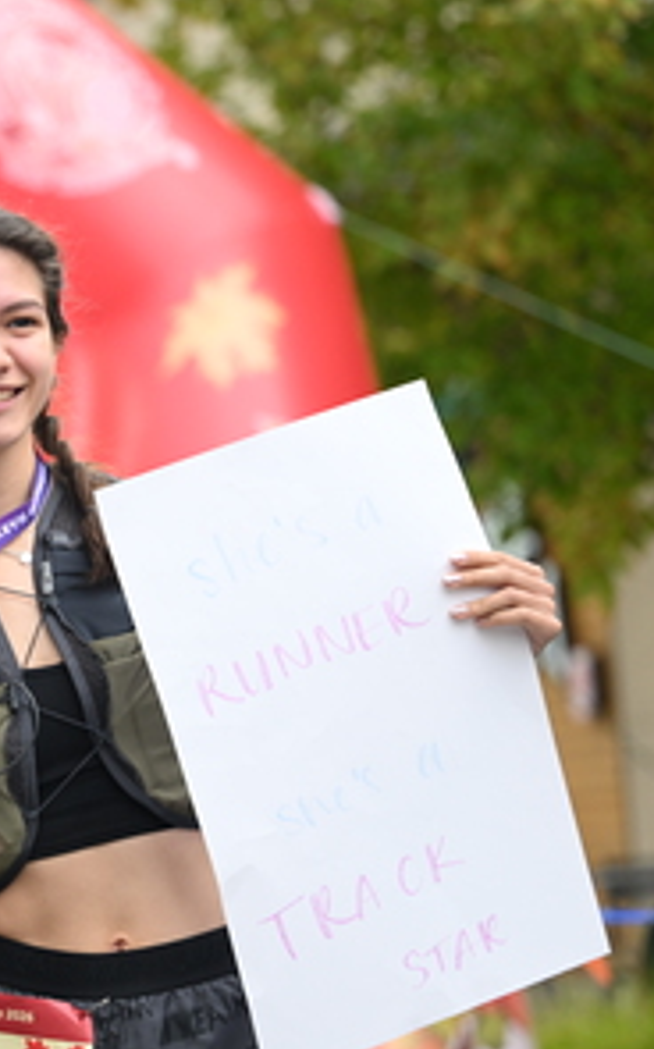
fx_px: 4884
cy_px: 542
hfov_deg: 7.6
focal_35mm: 171
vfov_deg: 12.3
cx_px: -210
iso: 640
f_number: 2.8
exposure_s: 1/1600
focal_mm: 90
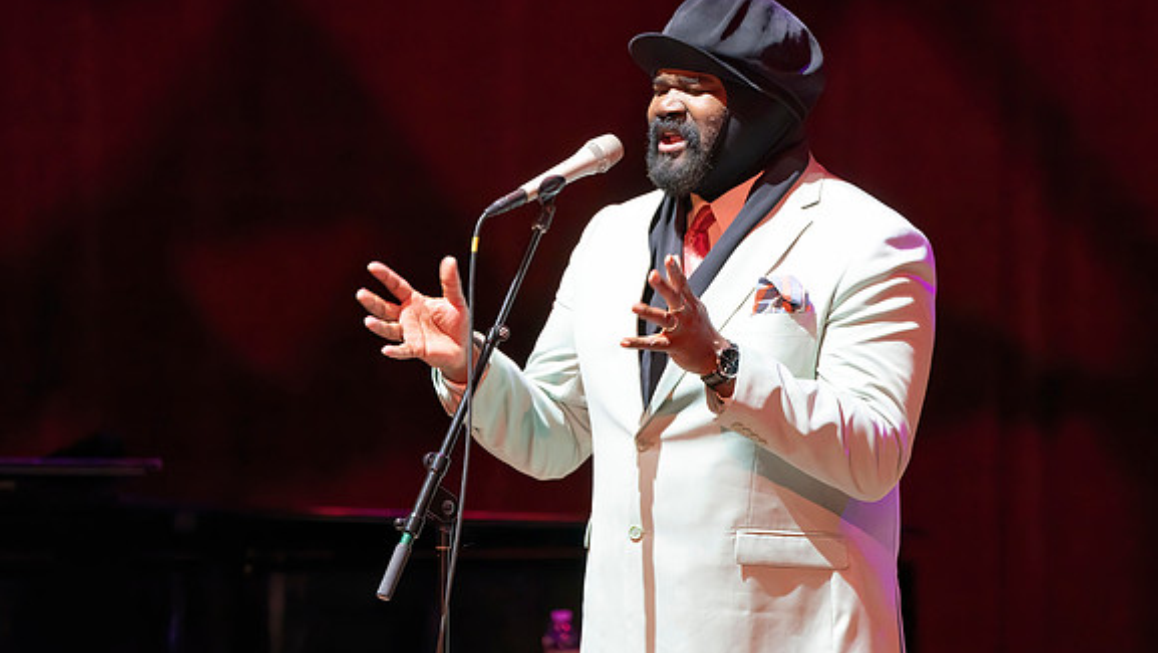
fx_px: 13208
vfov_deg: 2.8
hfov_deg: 5.0
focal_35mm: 430
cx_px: 626
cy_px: 391
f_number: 5.6
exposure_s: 1/320
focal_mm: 348
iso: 5000
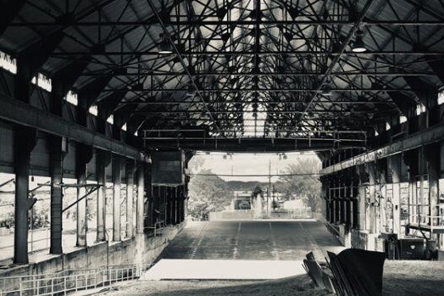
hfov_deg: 36.2
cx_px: 240
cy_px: 159
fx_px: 678
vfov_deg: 24.6
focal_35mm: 55
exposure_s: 1/400
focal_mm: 32
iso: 400
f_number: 8
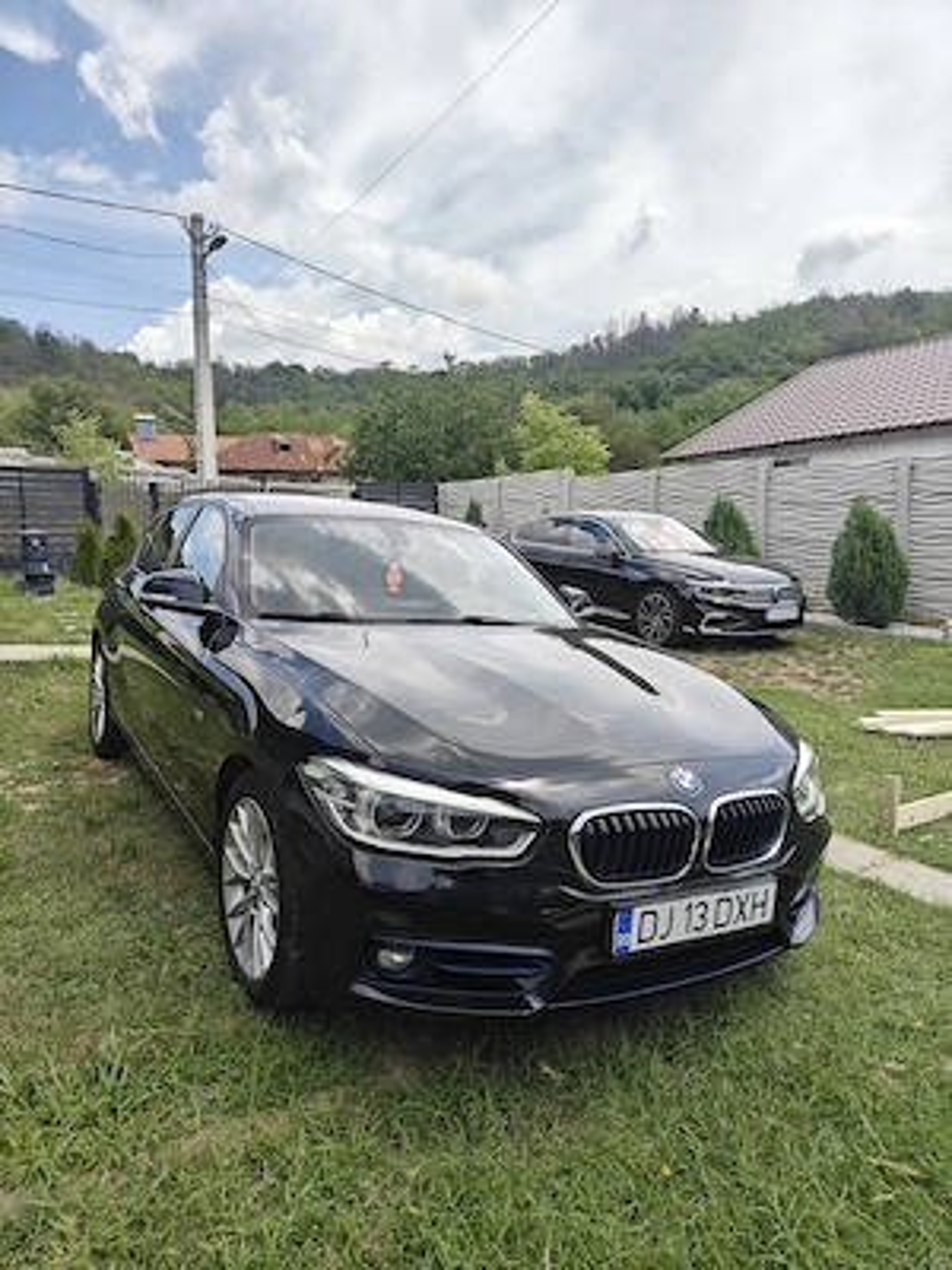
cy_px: 635
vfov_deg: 71.6
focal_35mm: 24
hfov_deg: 56.8
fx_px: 880
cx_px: 476
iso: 64
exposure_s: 1/2942
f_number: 1.8
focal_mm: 5.59
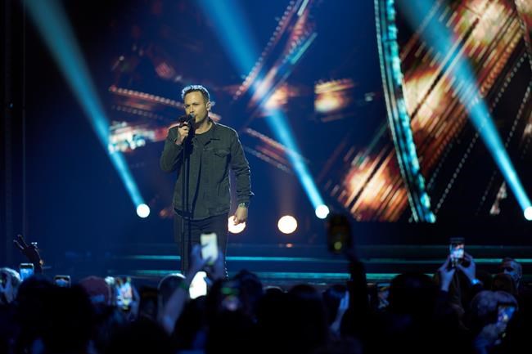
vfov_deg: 6.9
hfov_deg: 10.3
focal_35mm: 200
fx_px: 2955
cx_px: 266
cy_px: 177
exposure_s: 1/250
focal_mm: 200
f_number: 2.8
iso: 1600
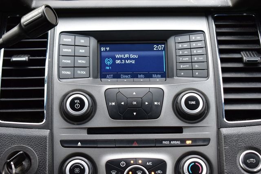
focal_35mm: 82
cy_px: 87
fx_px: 598
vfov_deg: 16.5
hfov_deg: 24.6
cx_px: 130
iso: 400
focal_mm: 55
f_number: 7.1
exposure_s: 1/25
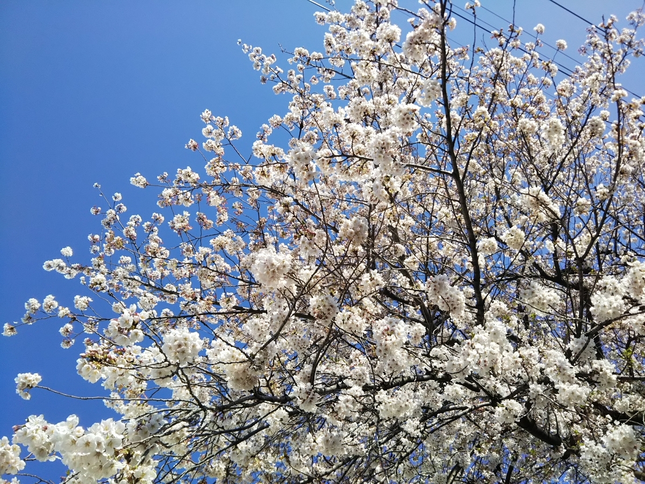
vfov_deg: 46.8
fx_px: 559
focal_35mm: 30
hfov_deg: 60.0
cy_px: 242
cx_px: 322
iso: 20
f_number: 2.2
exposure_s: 1/852
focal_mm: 4
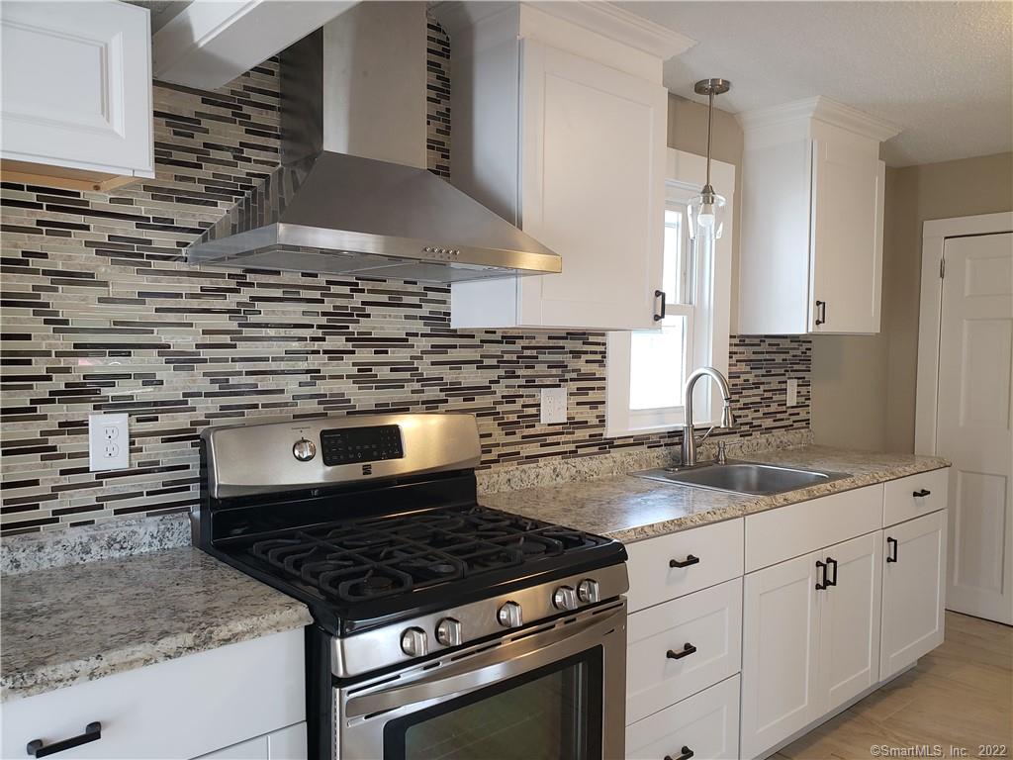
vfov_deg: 53.1
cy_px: 380
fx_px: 761
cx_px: 506
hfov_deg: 67.3
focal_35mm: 26
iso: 125
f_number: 2.4
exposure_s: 1/60
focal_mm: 4.3
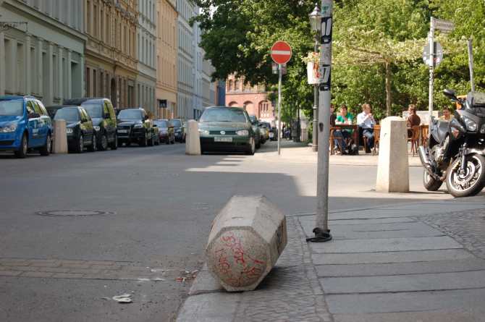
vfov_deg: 16.5
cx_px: 242
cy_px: 161
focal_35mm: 82
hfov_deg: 24.6
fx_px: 1110
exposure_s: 1/500
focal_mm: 55
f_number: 5.6
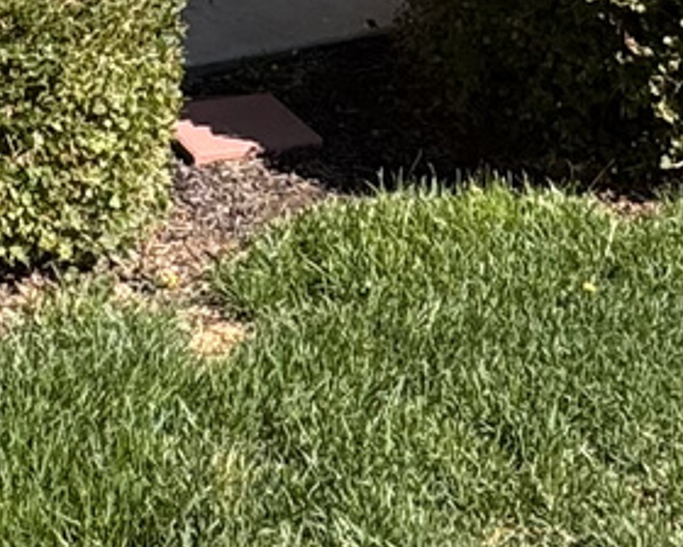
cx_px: 349
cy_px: -772
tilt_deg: +3.4
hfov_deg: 19.2
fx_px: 2021
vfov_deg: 12.2
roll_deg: -0.4
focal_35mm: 100
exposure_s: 1/1277
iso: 50
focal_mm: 2.22
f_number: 2.2
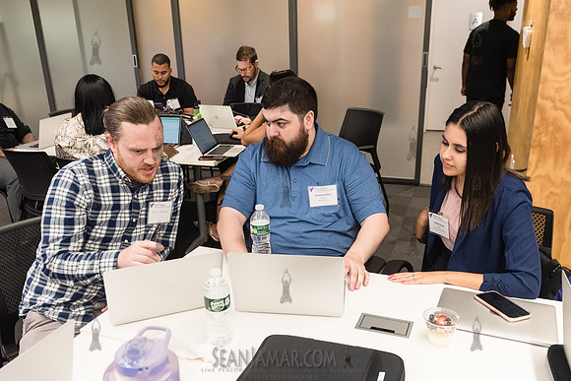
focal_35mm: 34
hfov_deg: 56.1
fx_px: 535
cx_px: 291
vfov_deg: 39.1
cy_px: 220
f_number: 4.5
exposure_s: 1/250
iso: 2500
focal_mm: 28
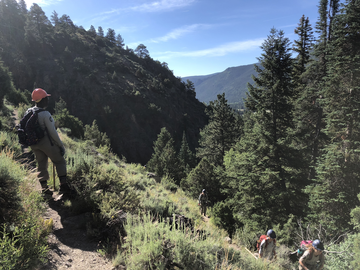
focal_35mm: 29
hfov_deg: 61.7
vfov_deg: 48.2
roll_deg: +2.5
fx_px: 302
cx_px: 180
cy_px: 135
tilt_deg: -10.0
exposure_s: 1/1156
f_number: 1.8
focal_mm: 3.99
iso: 20
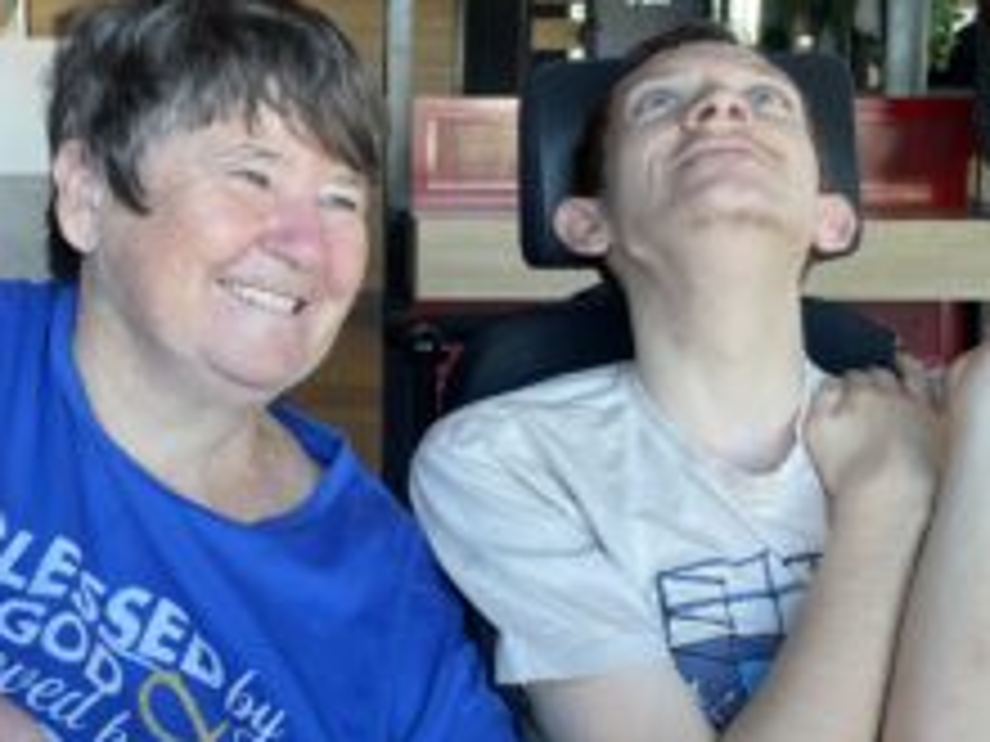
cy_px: 328
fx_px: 1544
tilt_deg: -8.5
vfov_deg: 27.0
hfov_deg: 35.2
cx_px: 338
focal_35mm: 54
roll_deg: -0.8
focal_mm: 4.2
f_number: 1.6
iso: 32
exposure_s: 1/100
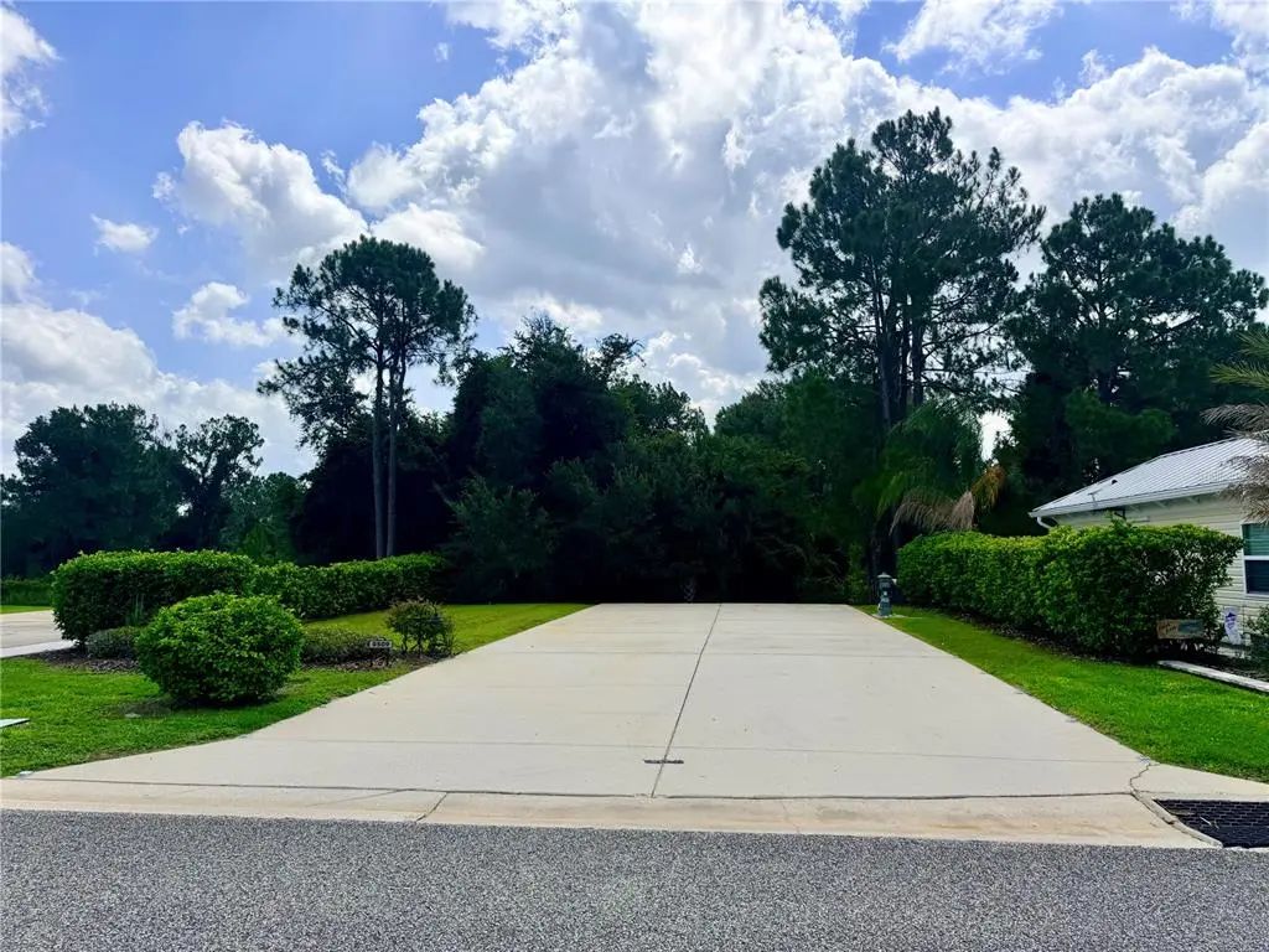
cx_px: 634
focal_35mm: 24
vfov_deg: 56.8
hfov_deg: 71.6
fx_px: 880
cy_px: 476
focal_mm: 6.76
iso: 80
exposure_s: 1/7353
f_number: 1.78
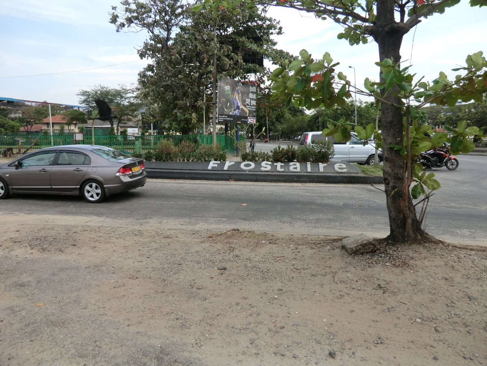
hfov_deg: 71.6
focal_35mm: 24
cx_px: 244
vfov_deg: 56.8
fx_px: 338
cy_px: 183
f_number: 3.2
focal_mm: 4.3
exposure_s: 1/400
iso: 80
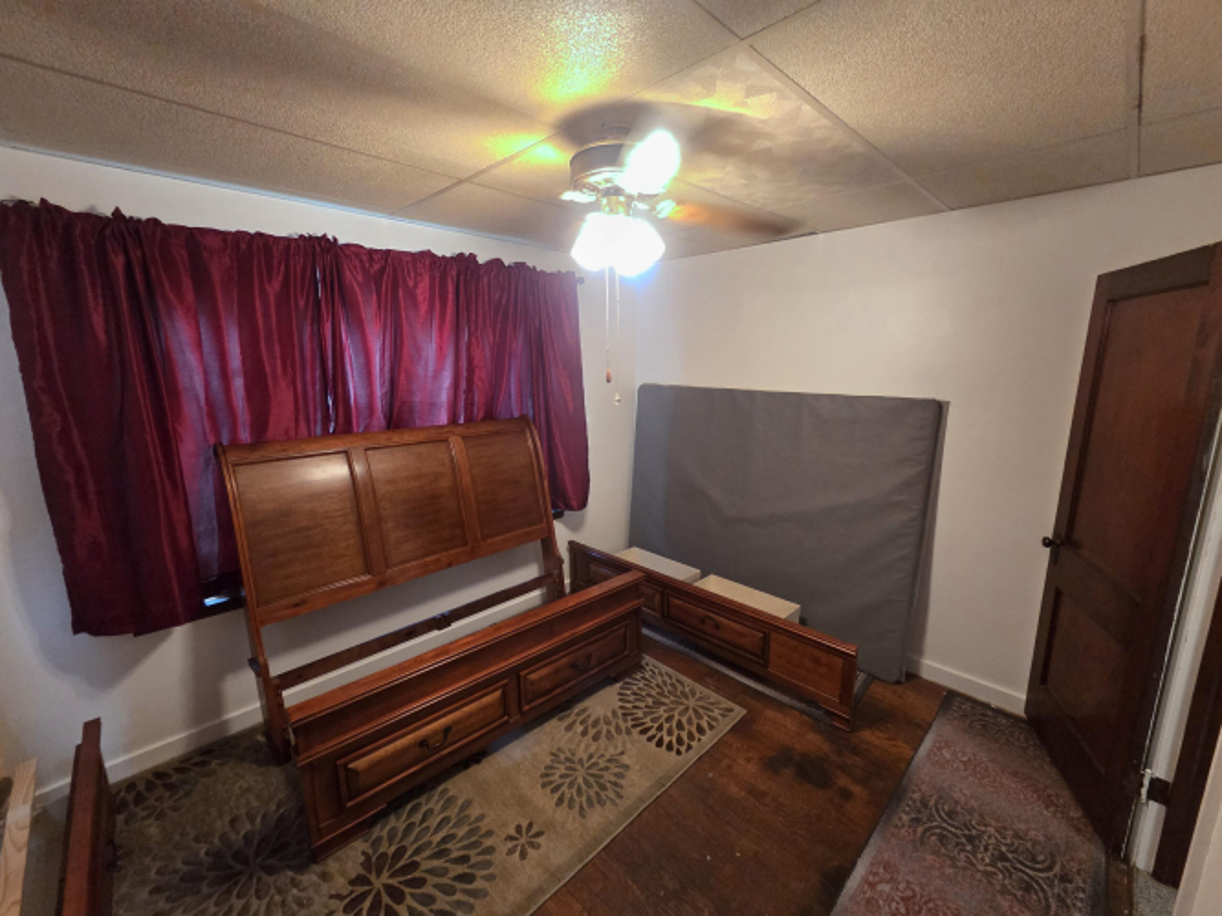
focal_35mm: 13
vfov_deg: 89.9
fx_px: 459
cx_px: 611
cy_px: 458
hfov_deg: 106.2
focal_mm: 2.2
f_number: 2.2
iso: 640
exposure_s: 1/60
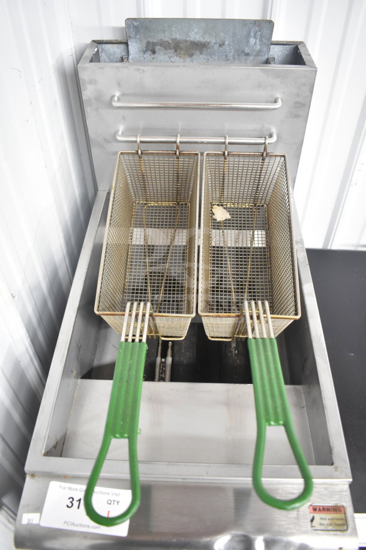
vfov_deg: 61.9
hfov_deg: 43.6
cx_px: 183
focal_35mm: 30
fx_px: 457
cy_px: 275
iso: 1250
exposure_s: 1/30
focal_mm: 20
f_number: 3.5
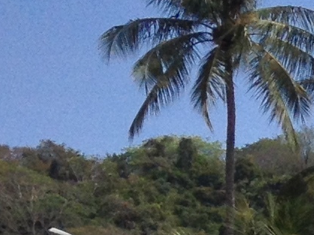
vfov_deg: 5.4
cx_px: 1168
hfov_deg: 6.2
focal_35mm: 272
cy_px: 434
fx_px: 2467
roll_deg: +1.9
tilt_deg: +0.9
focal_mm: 4.28
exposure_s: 1/2632
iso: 50
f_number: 2.4
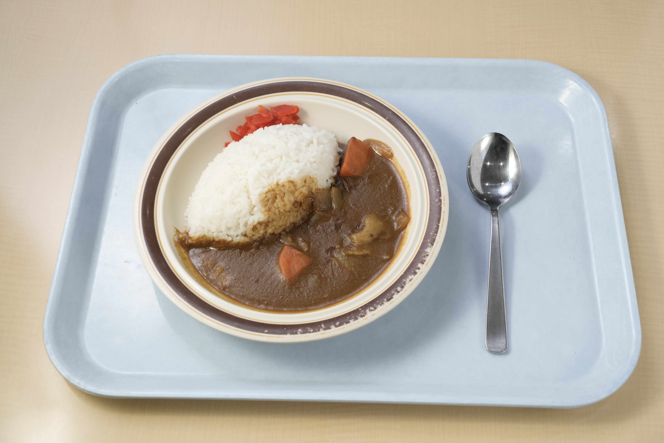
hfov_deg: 41.1
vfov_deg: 28.1
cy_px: 222
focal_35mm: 48
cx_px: 332
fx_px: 885
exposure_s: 1/125
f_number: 8
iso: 500
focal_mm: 48
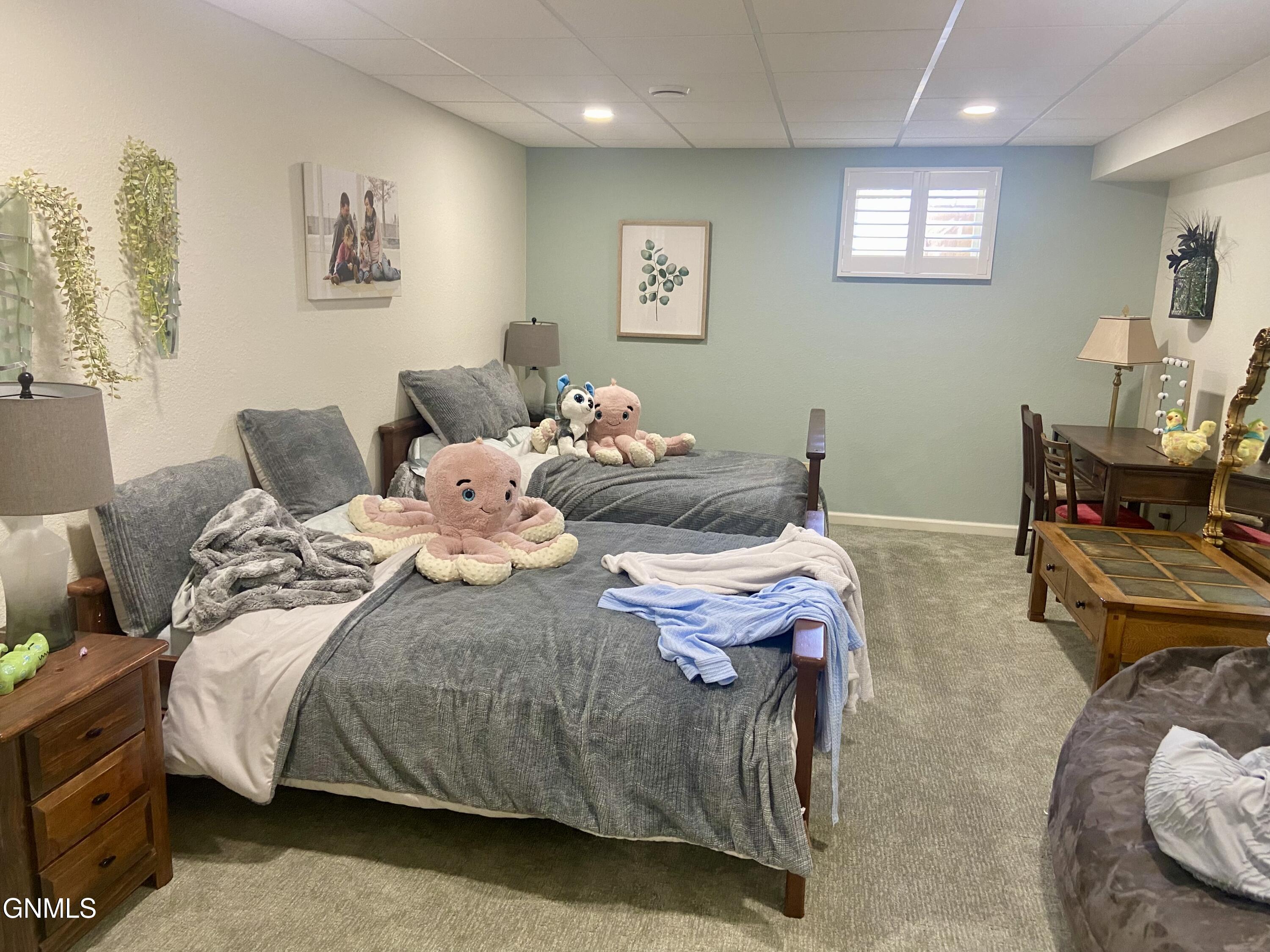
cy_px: 476
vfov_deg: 53.1
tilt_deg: -10.9
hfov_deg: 67.3
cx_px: 635
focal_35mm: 26
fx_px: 954
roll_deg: -1.2
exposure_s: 1/60
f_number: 1.8
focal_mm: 4.25
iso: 160
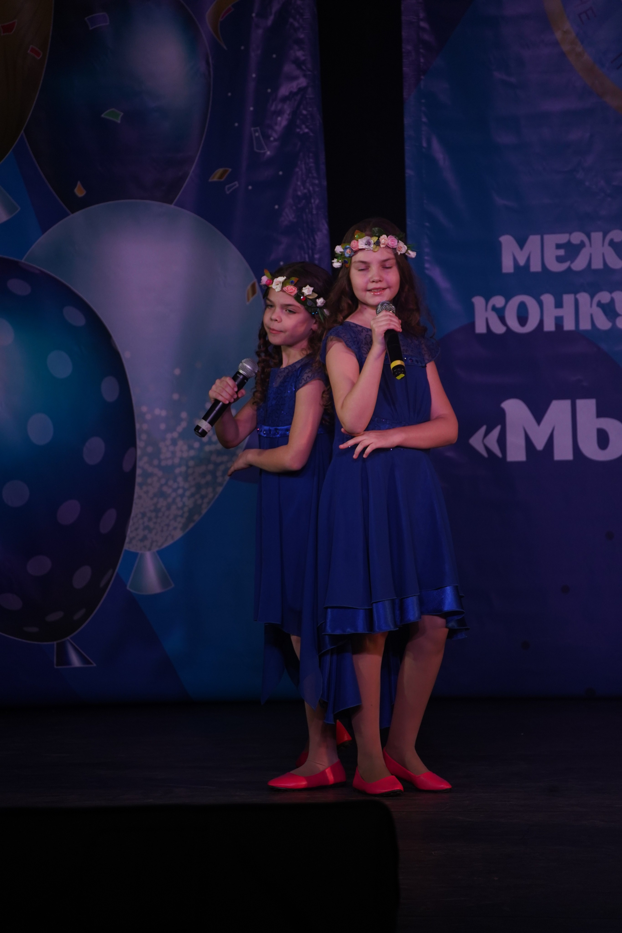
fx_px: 5364
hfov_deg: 6.6
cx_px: 311
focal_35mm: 207
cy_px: 466
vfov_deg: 9.9
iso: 1600
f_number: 5.6
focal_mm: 207
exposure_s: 1/250
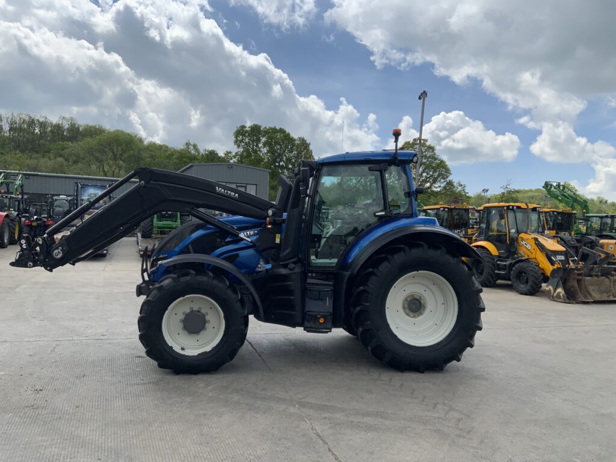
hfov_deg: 61.7
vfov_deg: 48.2
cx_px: 308
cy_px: 231
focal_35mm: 29
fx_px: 516
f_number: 1.8
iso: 16
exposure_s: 1/2801
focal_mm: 3
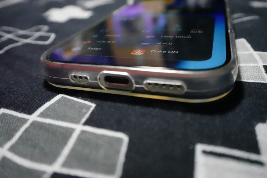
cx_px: 134
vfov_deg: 43.6
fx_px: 222
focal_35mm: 30
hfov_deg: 61.9
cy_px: 89
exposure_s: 1/100
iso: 6400
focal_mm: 11.09
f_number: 3.5
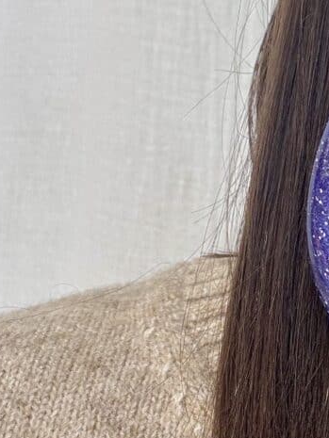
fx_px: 836
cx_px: 289
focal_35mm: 66
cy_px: 121
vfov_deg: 29.0
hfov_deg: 21.8
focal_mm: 2.69
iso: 50
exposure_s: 1/50
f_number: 1.9
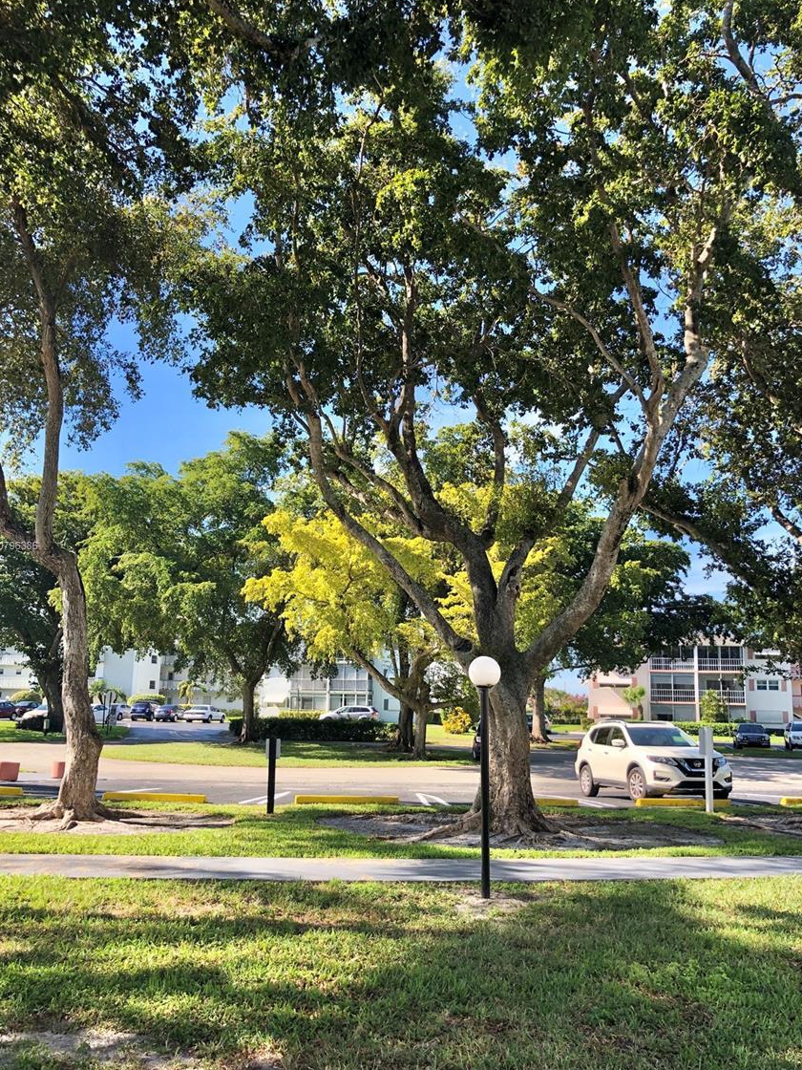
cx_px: 383
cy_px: 546
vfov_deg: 60.0
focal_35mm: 30
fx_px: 927
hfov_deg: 46.8
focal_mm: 4
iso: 20
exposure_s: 1/522
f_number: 1.8
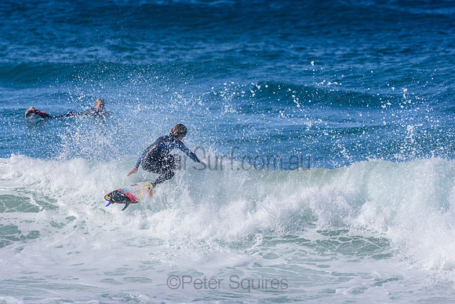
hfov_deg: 2.7
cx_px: 228
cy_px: 152
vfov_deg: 1.8
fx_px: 9481
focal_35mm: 750
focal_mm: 500
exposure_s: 1/2000
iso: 200
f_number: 5.6
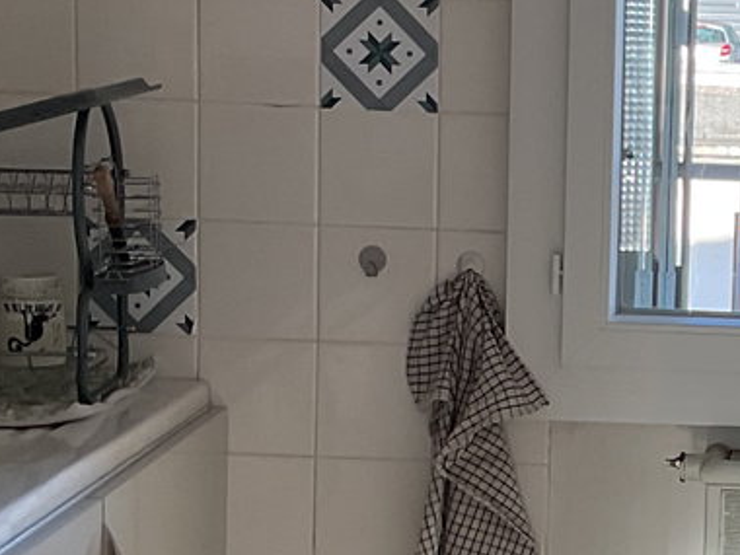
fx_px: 2608
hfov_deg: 15.6
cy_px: 341
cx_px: 859
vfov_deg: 12.1
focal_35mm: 122
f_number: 1.8
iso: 20
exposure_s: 1/120
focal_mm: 3
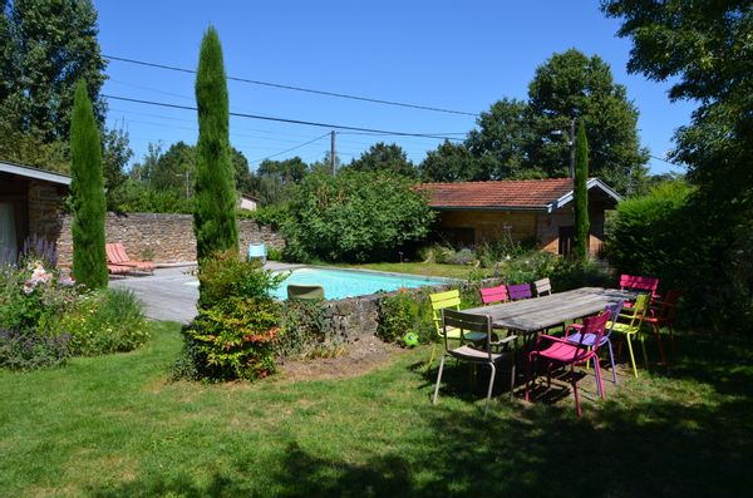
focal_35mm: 27
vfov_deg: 47.7
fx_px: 563
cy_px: 249
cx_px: 376
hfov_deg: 67.5
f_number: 8
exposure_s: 1/250
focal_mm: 18
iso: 100
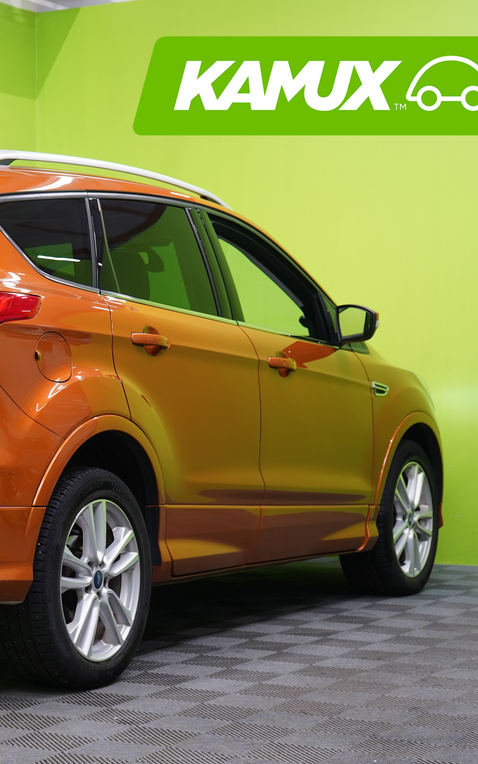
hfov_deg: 15.4
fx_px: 1730
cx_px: -12
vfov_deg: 24.9
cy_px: 384
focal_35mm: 83
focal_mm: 54
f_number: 5
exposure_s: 1/25
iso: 400
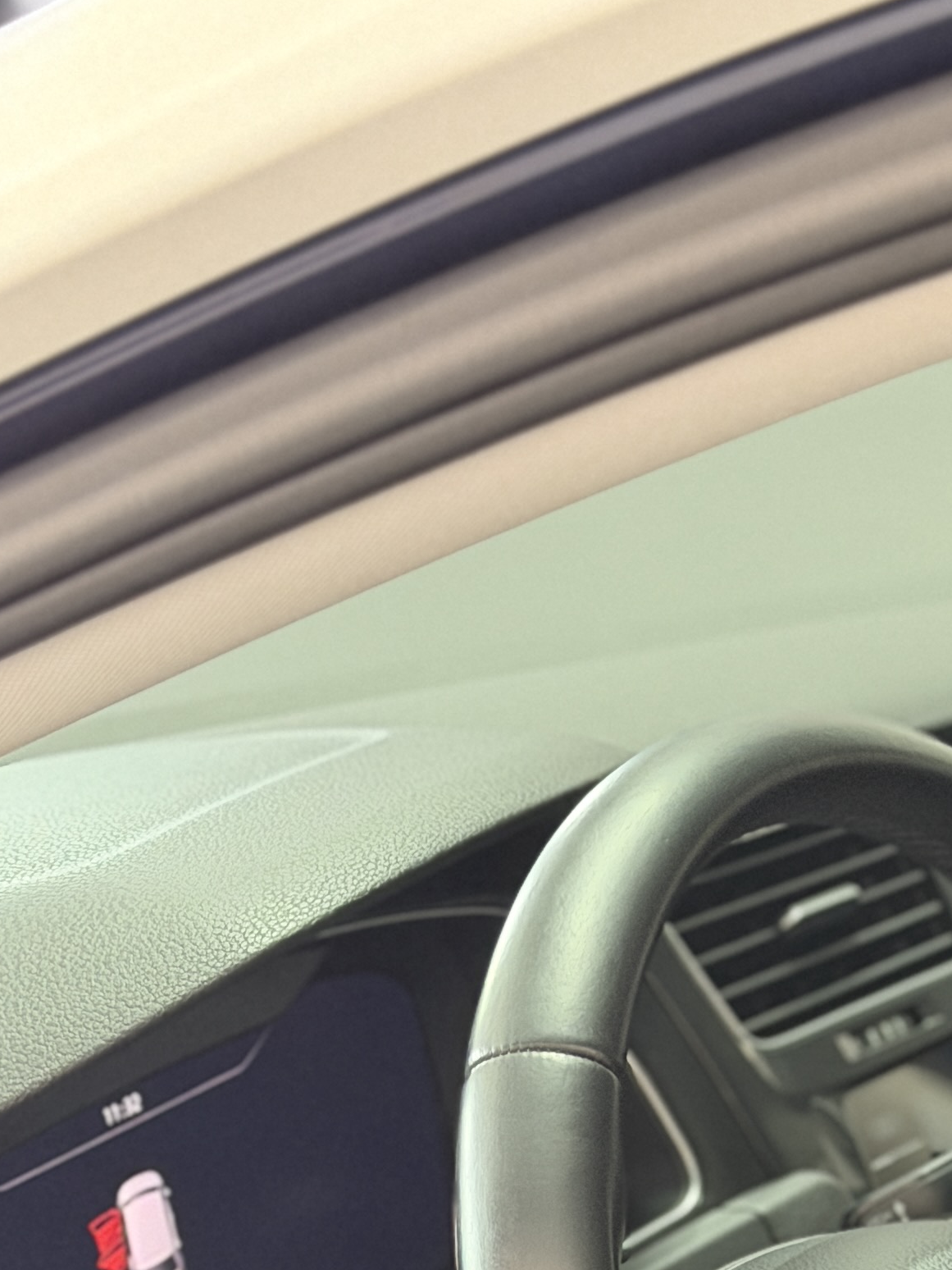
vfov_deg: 15.2
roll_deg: +0.0
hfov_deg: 11.7
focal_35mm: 125
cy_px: 1573
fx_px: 4584
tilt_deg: -25.1
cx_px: 1019
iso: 500
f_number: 1.78
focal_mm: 6.76
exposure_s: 1/33
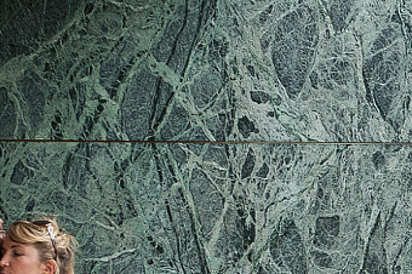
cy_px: 278
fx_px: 2584
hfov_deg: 9.0
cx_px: 486
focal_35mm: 226
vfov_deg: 6.0
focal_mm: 48
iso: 200
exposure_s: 1/40
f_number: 10
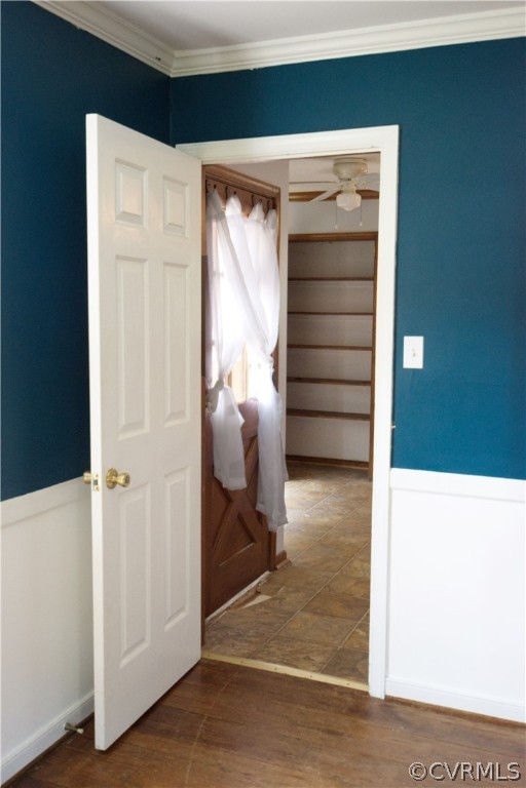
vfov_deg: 53.1
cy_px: 394
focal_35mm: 36
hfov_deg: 36.9
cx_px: 263
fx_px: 789
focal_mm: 24
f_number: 4.5
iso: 1400
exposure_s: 1/125
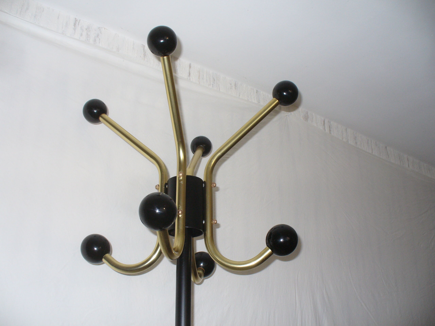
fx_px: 465
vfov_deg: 38.7
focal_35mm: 37
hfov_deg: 50.1
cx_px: 218
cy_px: 163
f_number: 2.8
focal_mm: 6.1
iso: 125
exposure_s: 1/30
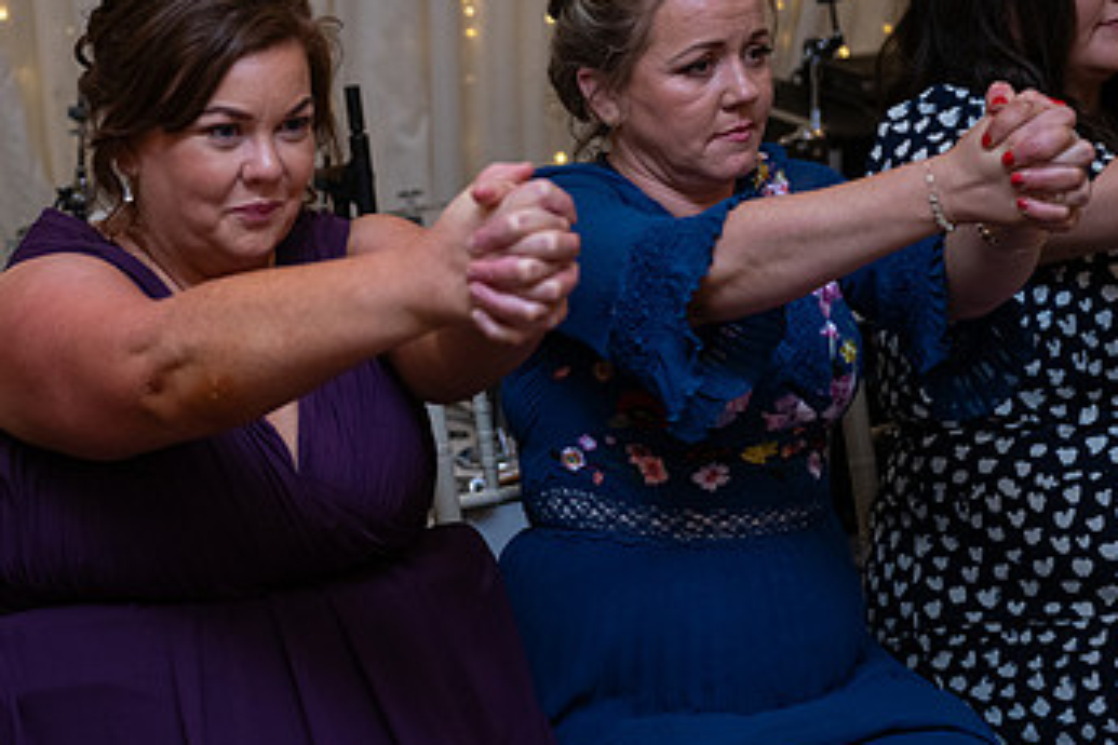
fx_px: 3136
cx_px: 266
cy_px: 251
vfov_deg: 13.5
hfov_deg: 20.0
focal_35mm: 101
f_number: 3.5
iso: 1000
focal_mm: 60
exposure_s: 1/160
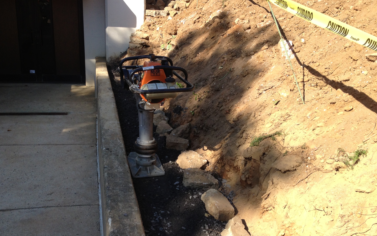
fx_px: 432
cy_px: 139
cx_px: 172
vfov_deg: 30.5
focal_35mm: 42
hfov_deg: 47.1
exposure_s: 1/736
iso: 50
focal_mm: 4.28
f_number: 2.4
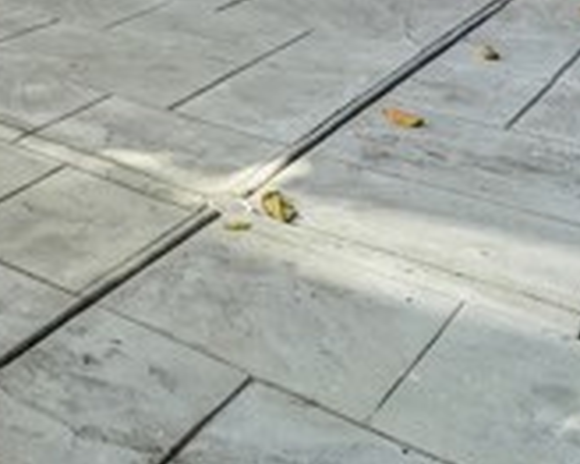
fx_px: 944
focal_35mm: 55
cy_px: -269
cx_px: -279
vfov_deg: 21.9
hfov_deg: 25.8
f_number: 9
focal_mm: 10
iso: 400
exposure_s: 1/320
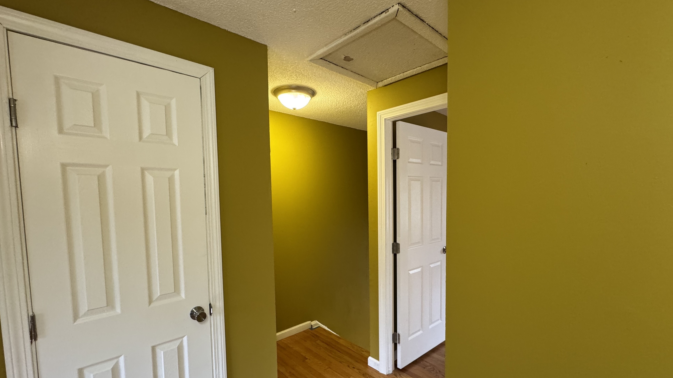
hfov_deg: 99.3
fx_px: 286
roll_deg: +0.6
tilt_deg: -4.6
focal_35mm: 16
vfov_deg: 66.7
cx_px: 324
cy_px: 219
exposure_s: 1/60
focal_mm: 2.22
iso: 400
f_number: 2.2
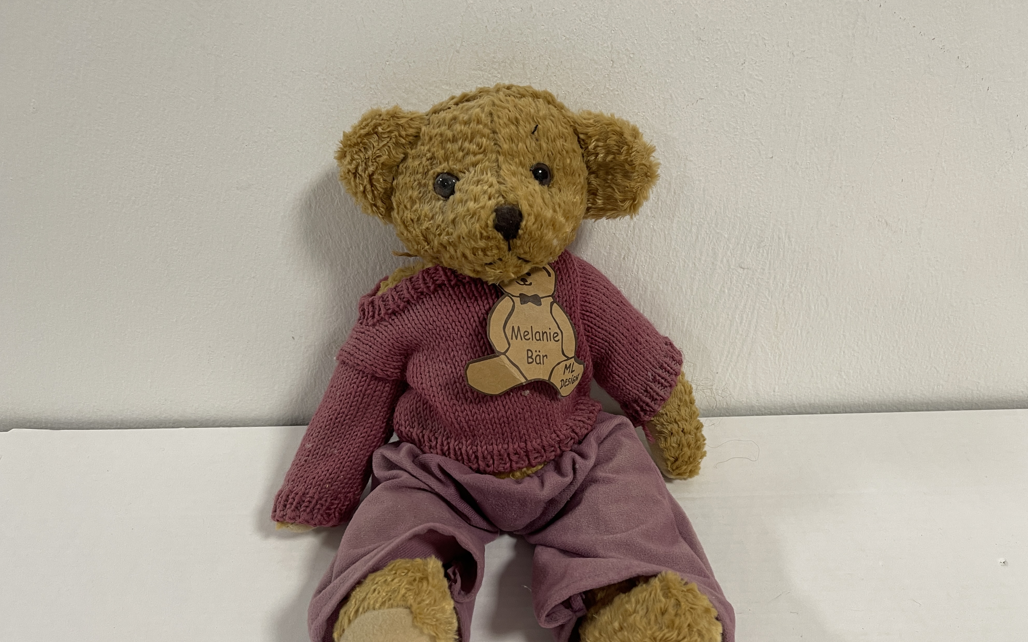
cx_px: 523
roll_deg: +0.8
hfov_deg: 68.4
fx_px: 756
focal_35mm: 27
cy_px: 356
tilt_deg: -30.2
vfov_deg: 45.9
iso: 125
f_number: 1.6
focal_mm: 5.1
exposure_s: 1/50
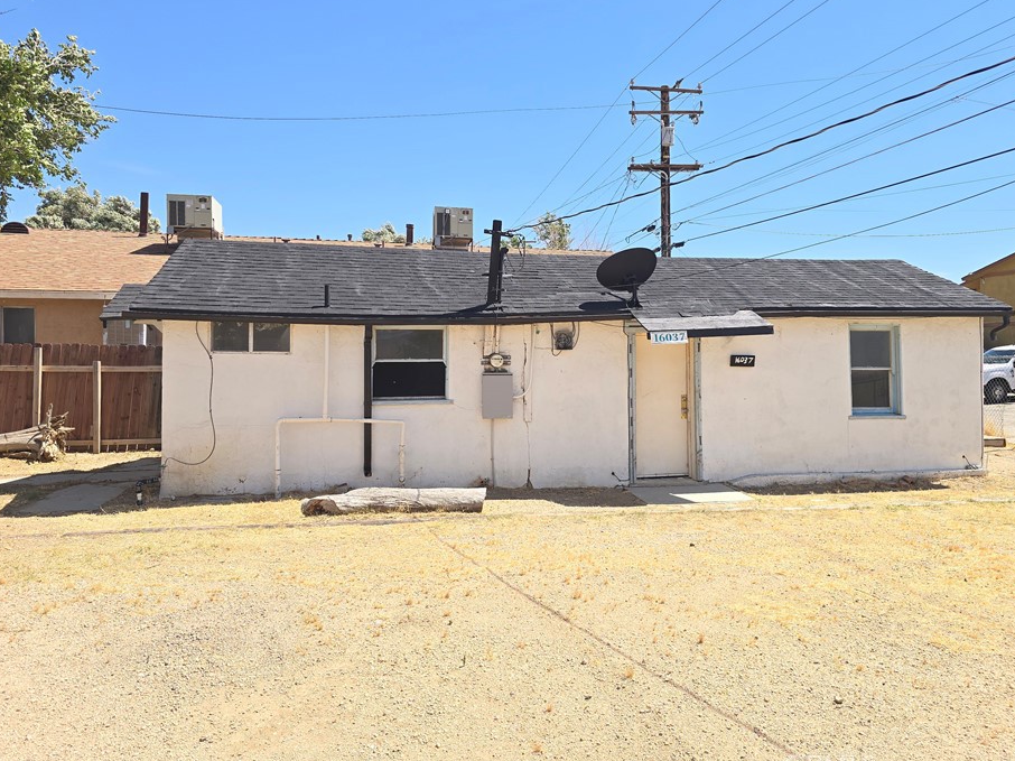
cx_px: 547
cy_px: 351
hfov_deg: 67.2
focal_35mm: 26
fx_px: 762
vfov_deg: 53.0
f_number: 1.7
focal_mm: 6.3
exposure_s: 1/533
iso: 12
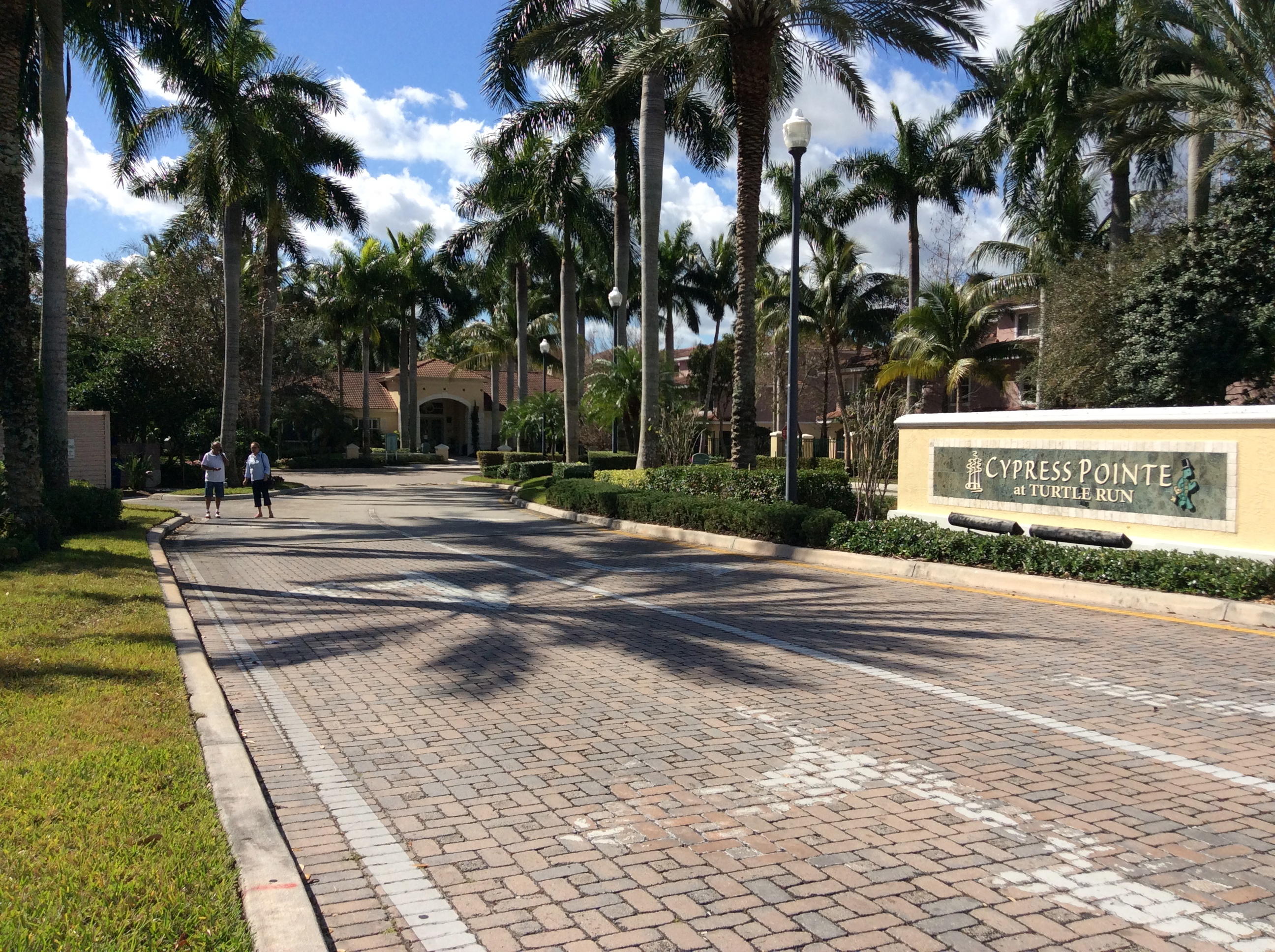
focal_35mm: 33
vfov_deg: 42.8
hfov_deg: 55.4
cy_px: 476
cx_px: 638
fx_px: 1214
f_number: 2.4
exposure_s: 1/1972
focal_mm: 3.3
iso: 32
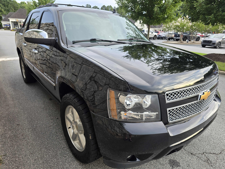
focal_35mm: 23
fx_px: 149
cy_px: 84
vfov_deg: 58.9
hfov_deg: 73.9
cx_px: 112
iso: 64
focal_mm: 6.3
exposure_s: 1/180
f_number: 1.7
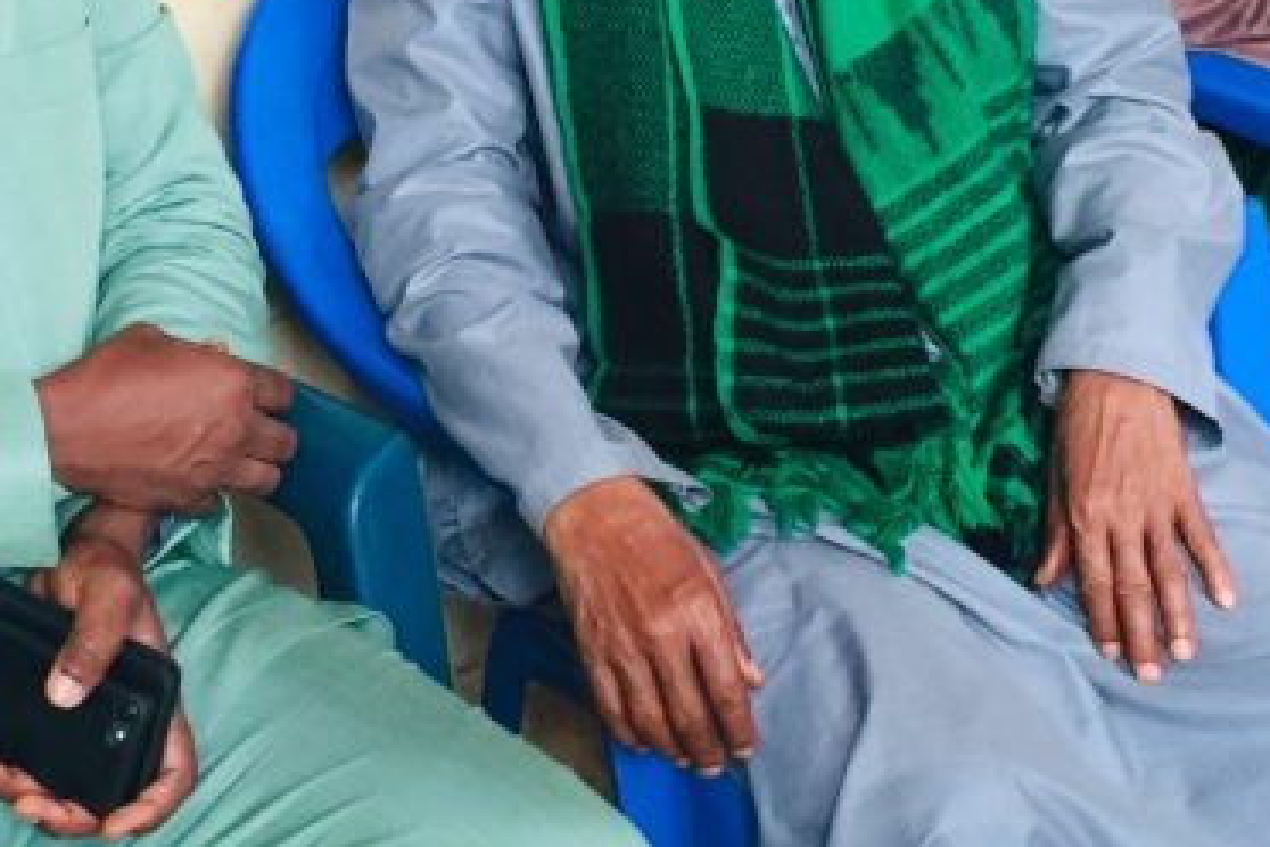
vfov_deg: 16.2
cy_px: 85
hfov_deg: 24.5
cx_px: 601
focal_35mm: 83
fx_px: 2928
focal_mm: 4.15
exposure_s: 1/33
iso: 40
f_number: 2.2
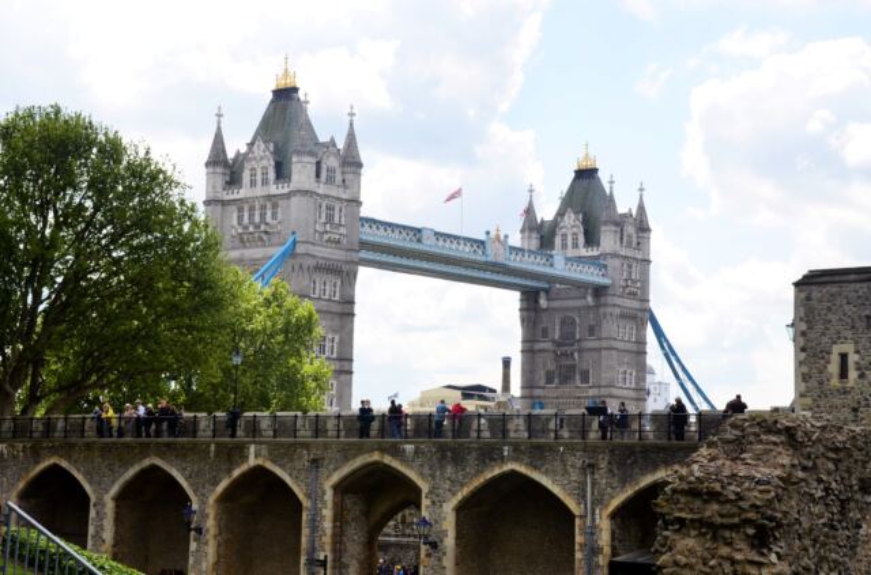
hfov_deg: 28.1
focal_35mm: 72
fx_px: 1737
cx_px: 436
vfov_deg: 18.8
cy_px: 288
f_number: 16
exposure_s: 1/125
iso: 200
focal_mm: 48
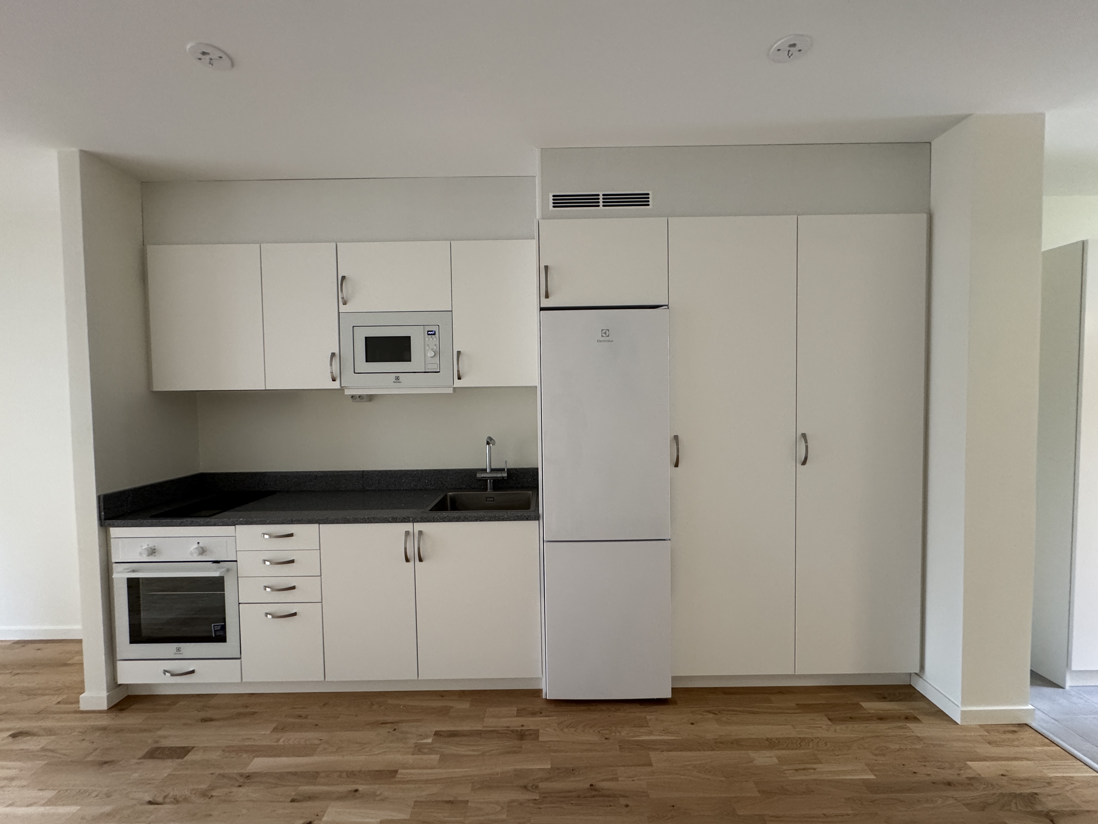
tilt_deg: -2.1
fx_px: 444
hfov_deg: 102.1
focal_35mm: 14
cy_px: 412
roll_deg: +0.8
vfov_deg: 85.7
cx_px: 549
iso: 250
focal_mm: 2.22
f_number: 2.2
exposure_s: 1/50
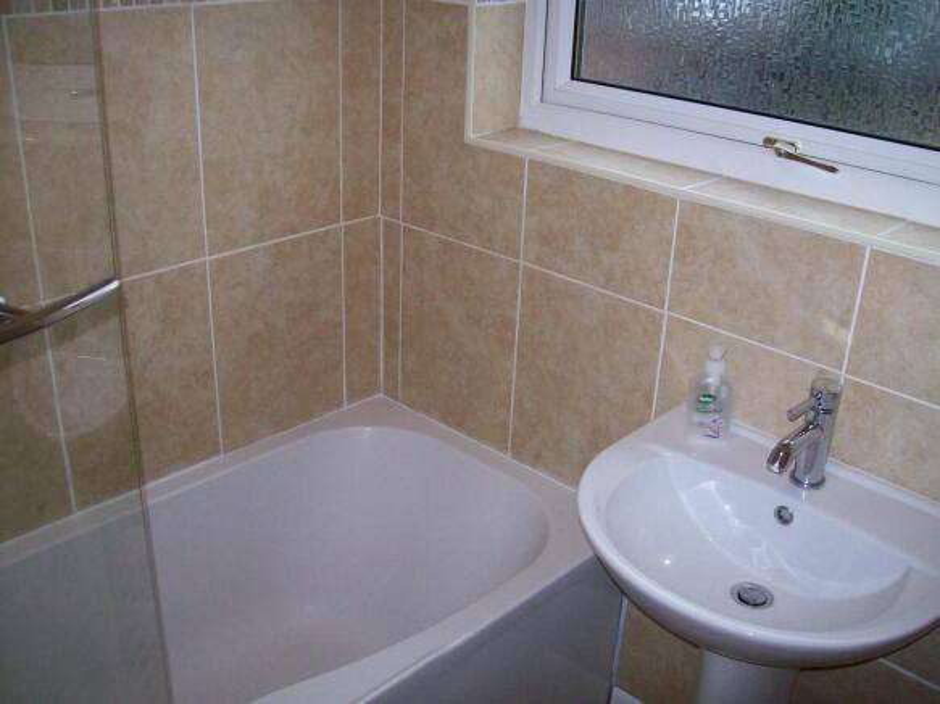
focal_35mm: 36
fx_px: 977
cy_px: 352
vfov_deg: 39.6
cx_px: 470
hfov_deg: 51.4
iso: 200
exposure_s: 1/64
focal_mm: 6
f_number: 2.7
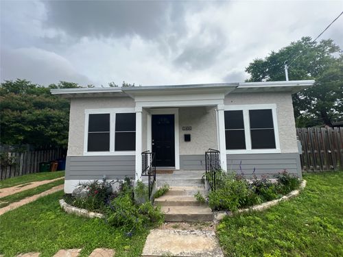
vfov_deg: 89.9
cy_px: 128
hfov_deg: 106.2
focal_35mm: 13
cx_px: 172
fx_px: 129
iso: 32
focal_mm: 1.57
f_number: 1.8
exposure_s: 1/1107
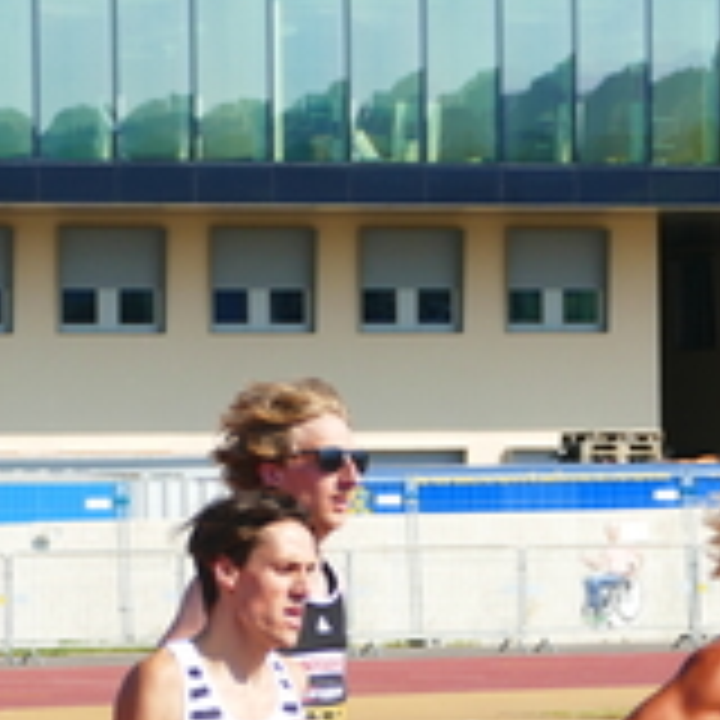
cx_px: 500
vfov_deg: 5.0
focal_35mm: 351
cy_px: 806
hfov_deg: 5.0
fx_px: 8260
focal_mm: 44.41
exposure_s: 1/1000
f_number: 3.9
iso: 125
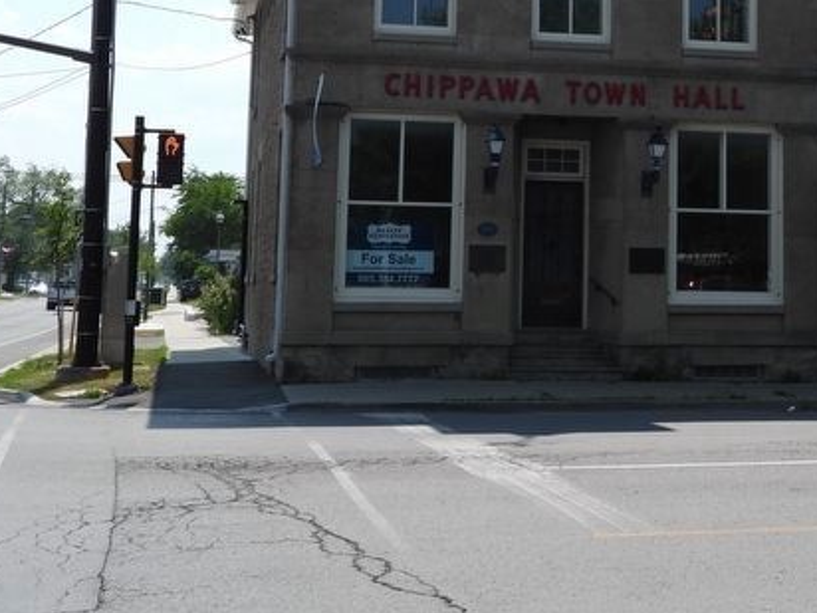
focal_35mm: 68
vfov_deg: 21.2
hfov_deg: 28.2
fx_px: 1605
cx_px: 607
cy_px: 67
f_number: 3.2
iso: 100
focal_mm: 6.3
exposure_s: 1/1600
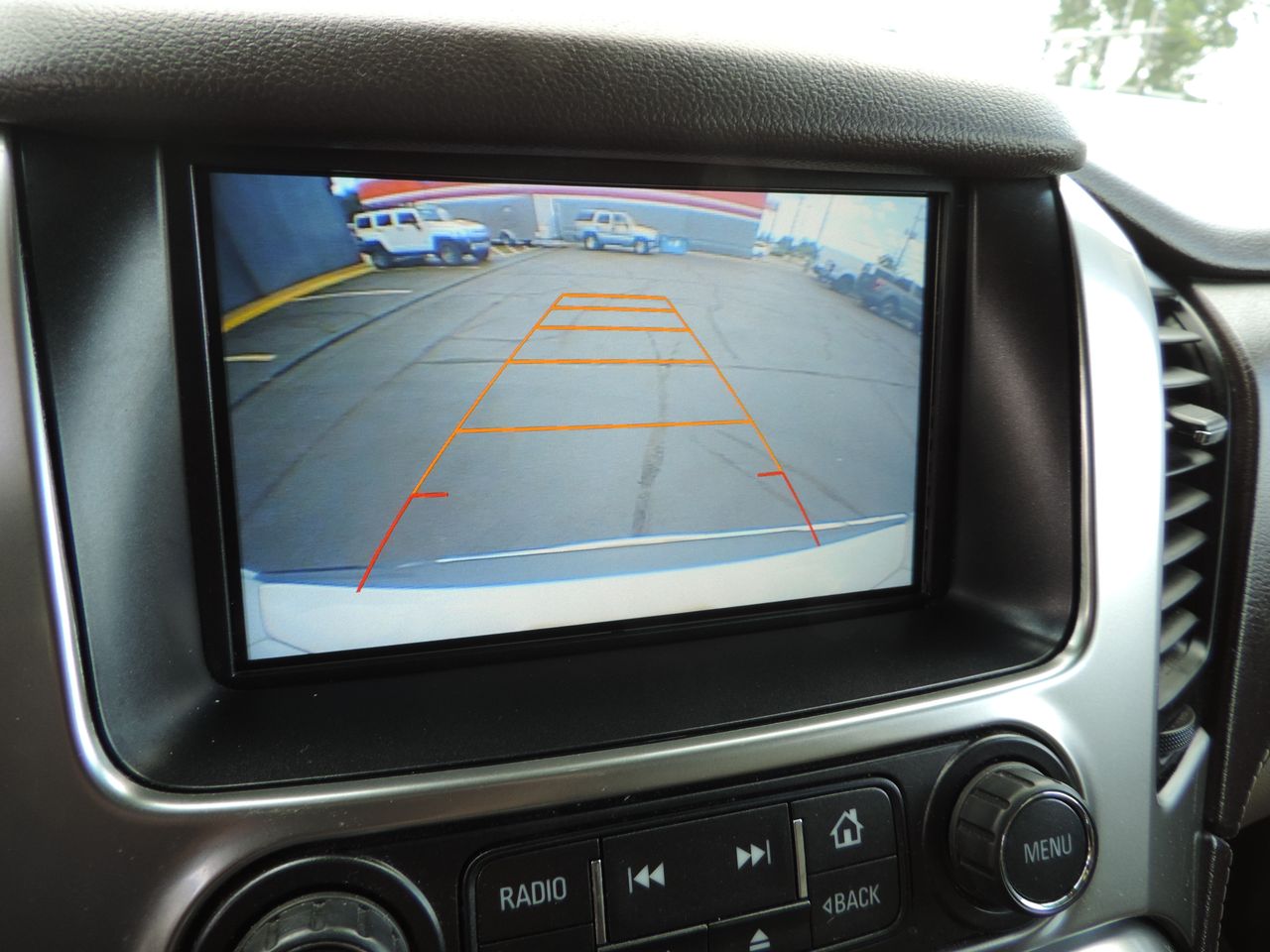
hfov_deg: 71.6
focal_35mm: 24
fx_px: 881
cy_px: 476
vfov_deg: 56.8
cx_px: 635
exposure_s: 1/60
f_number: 3
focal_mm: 4.3
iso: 80
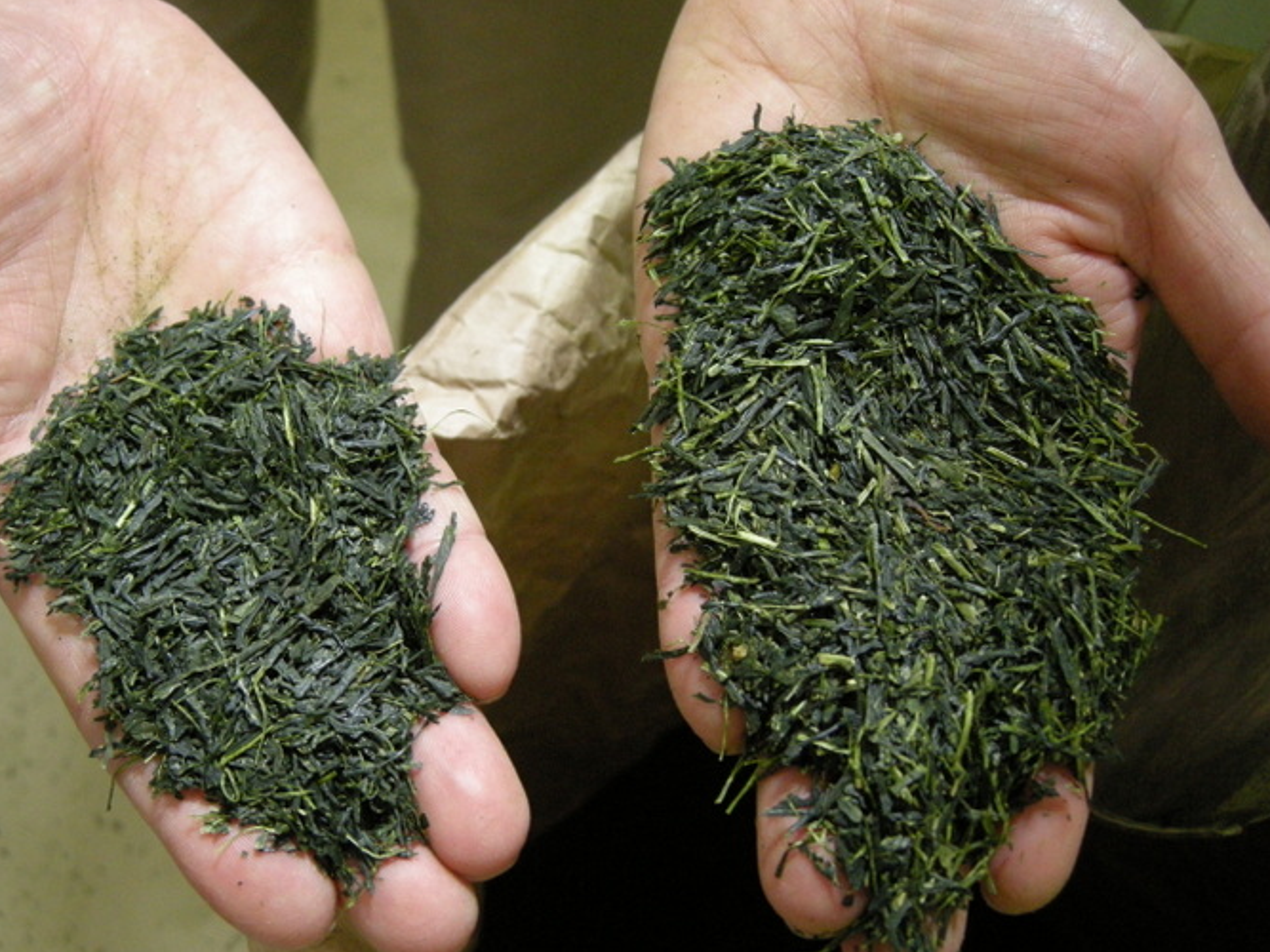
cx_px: 545
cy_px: 537
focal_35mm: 42
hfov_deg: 44.7
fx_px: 1541
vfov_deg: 34.3
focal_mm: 7.5
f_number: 2.7
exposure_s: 1/35.7
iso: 400
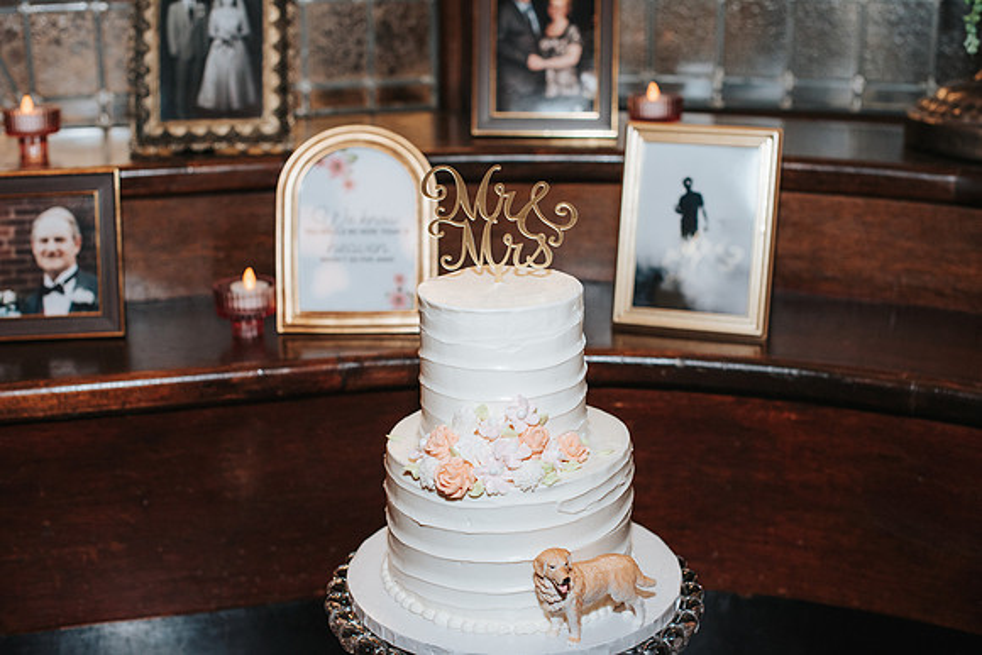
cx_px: 491
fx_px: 1364
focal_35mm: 50
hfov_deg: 39.6
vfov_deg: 27.0
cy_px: 328
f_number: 4
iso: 1000
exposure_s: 1/200
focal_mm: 50
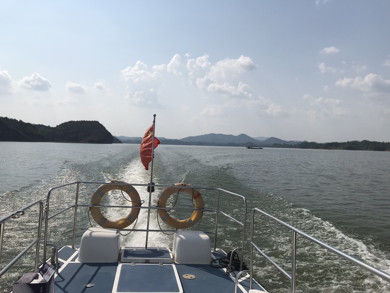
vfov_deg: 49.7
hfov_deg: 63.4
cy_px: 146
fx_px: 315
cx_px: 195
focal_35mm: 28
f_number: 1.8
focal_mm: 3.99
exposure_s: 1/9615
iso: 25
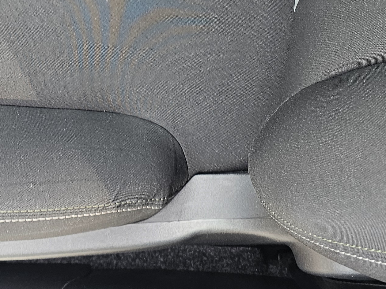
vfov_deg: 18.1
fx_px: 814
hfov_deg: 26.4
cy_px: -136
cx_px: 107
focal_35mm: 73
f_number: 1.7
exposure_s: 1/100
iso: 160
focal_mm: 6.3
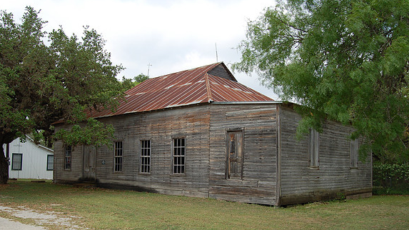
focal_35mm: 35
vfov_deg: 33.6
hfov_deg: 56.6
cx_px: 205
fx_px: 379
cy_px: 135
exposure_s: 1/320
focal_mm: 22
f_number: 7.1
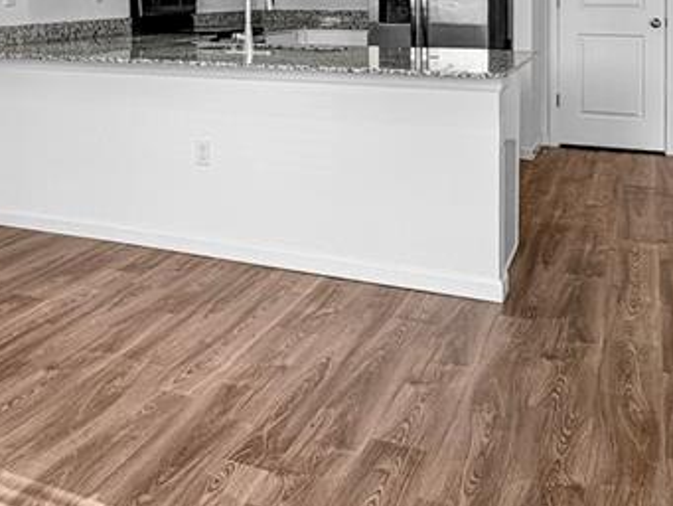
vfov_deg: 30.8
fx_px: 817
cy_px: -47
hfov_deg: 44.4
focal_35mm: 42
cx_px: 253
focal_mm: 2.22
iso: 50
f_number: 2.2
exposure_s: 1/120
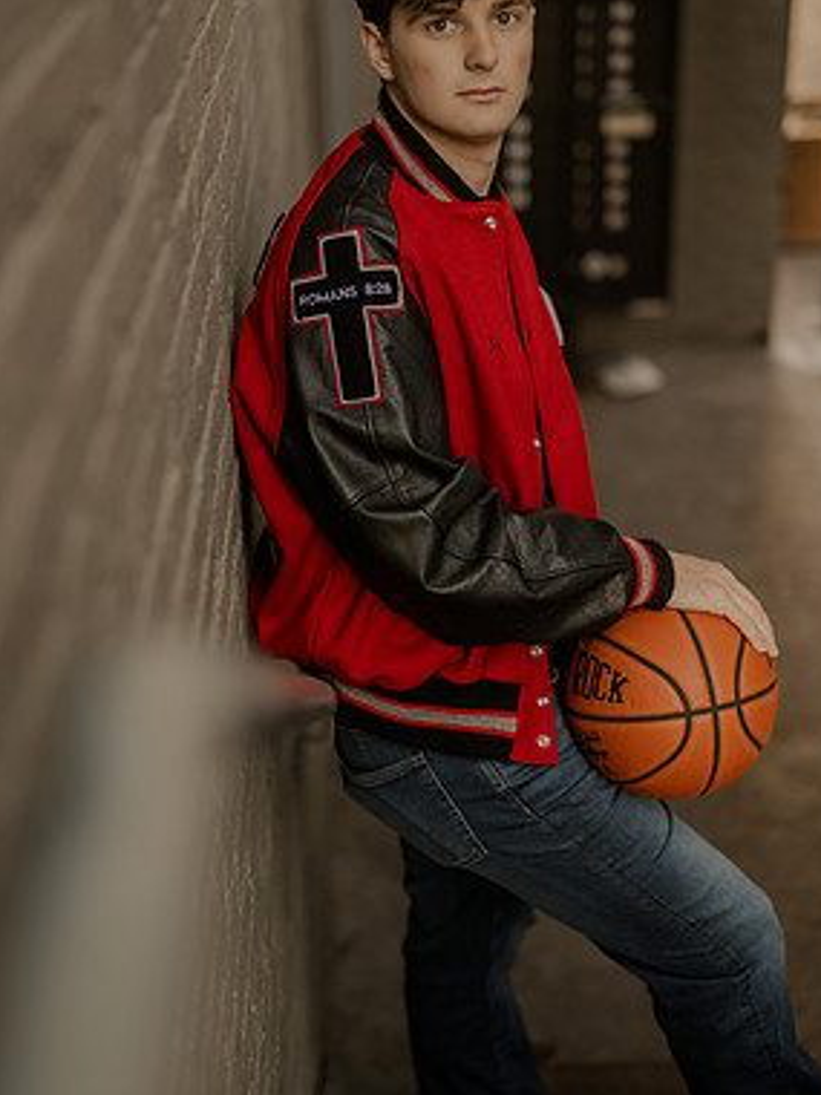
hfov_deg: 25.7
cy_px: 504
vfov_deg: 33.8
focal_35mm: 57
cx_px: 415
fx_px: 1803
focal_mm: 50
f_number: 1.8
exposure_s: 1/400
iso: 800
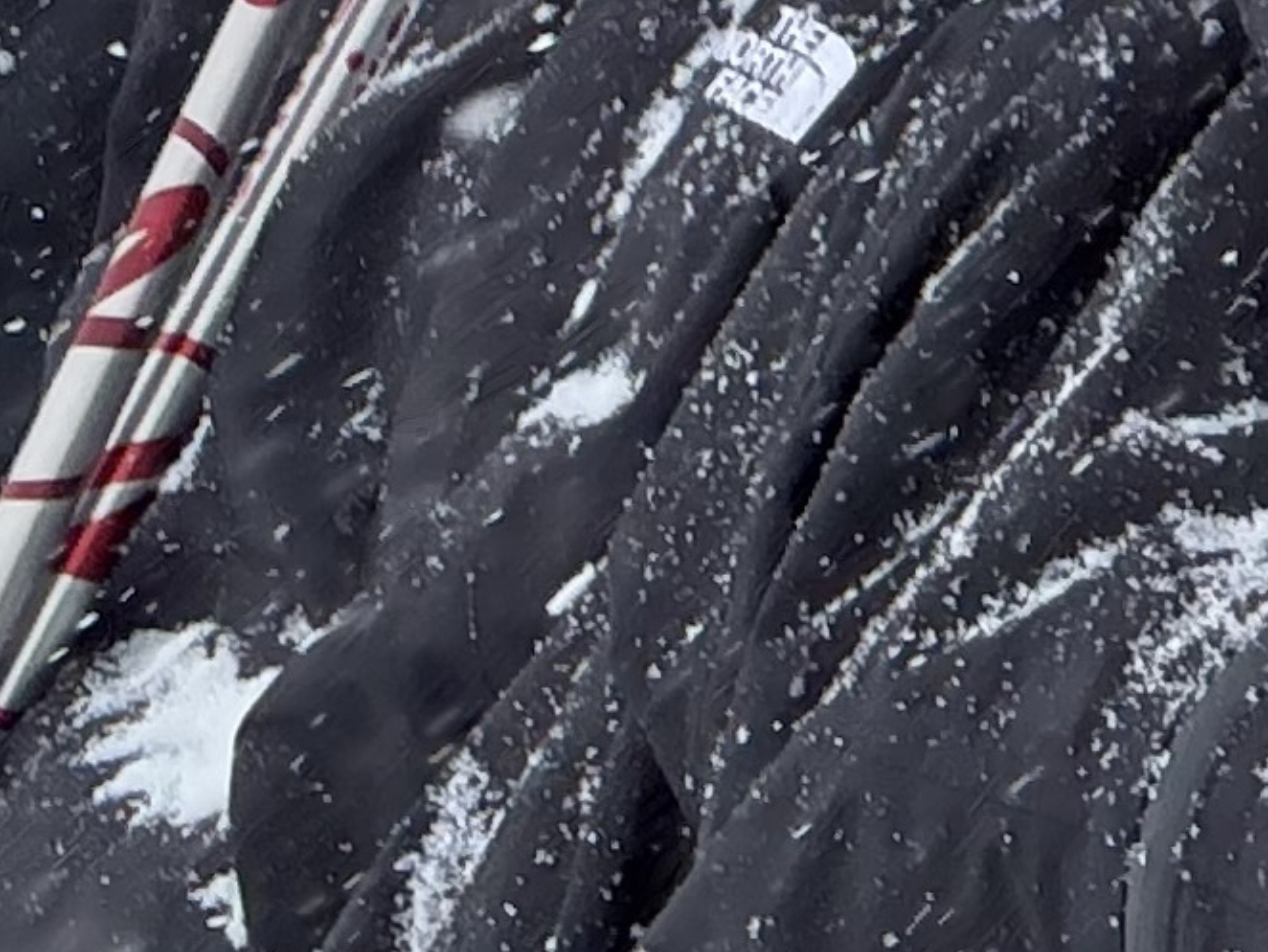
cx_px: 1963
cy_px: -1063
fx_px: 5130
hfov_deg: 13.2
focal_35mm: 140
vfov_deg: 9.7
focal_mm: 2.69
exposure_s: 1/324
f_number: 1.9
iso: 32
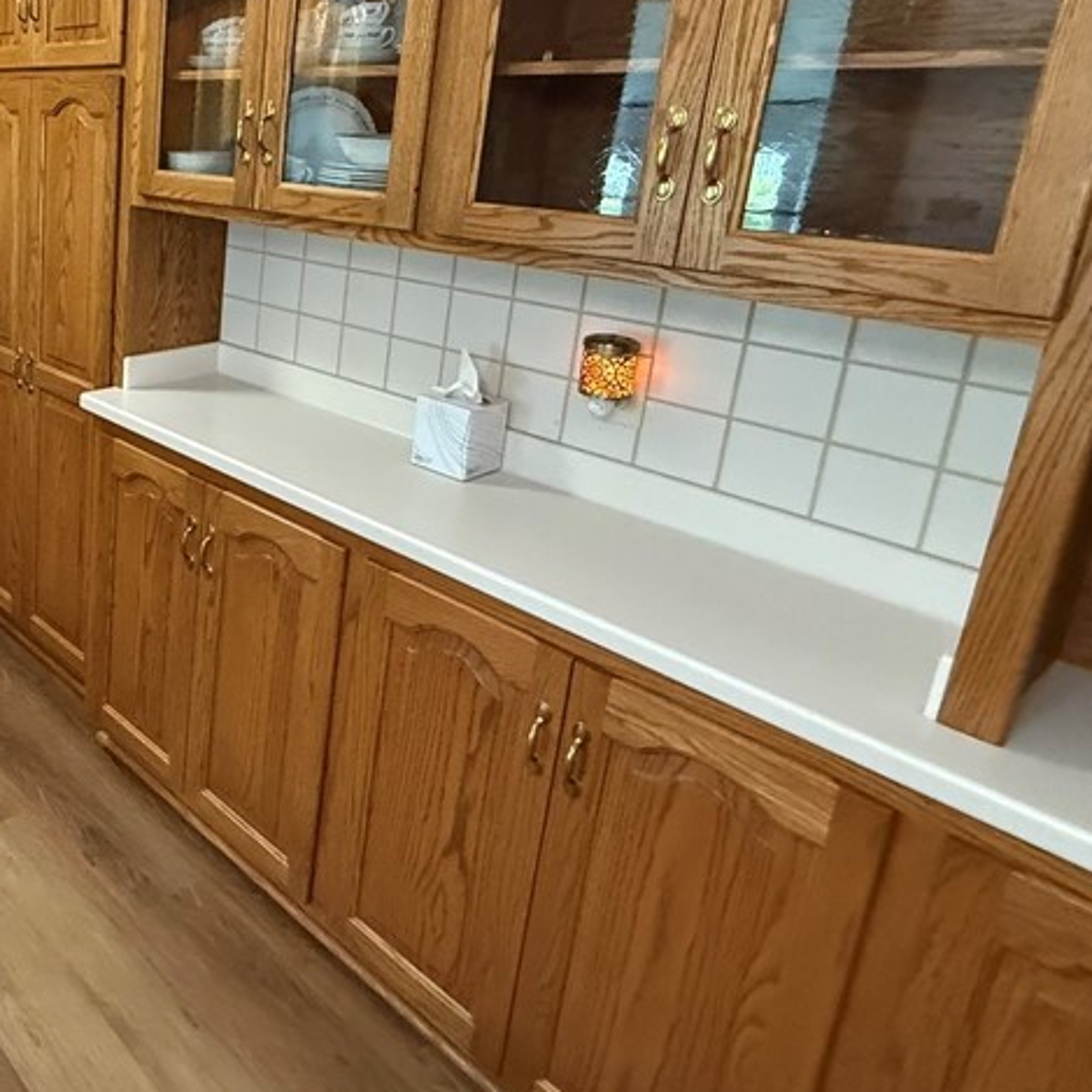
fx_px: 964
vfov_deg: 57.4
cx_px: 9
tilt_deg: -12.4
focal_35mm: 27
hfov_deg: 48.9
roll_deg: -1.1
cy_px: 338
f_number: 2.2
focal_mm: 2.22
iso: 640
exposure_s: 1/60
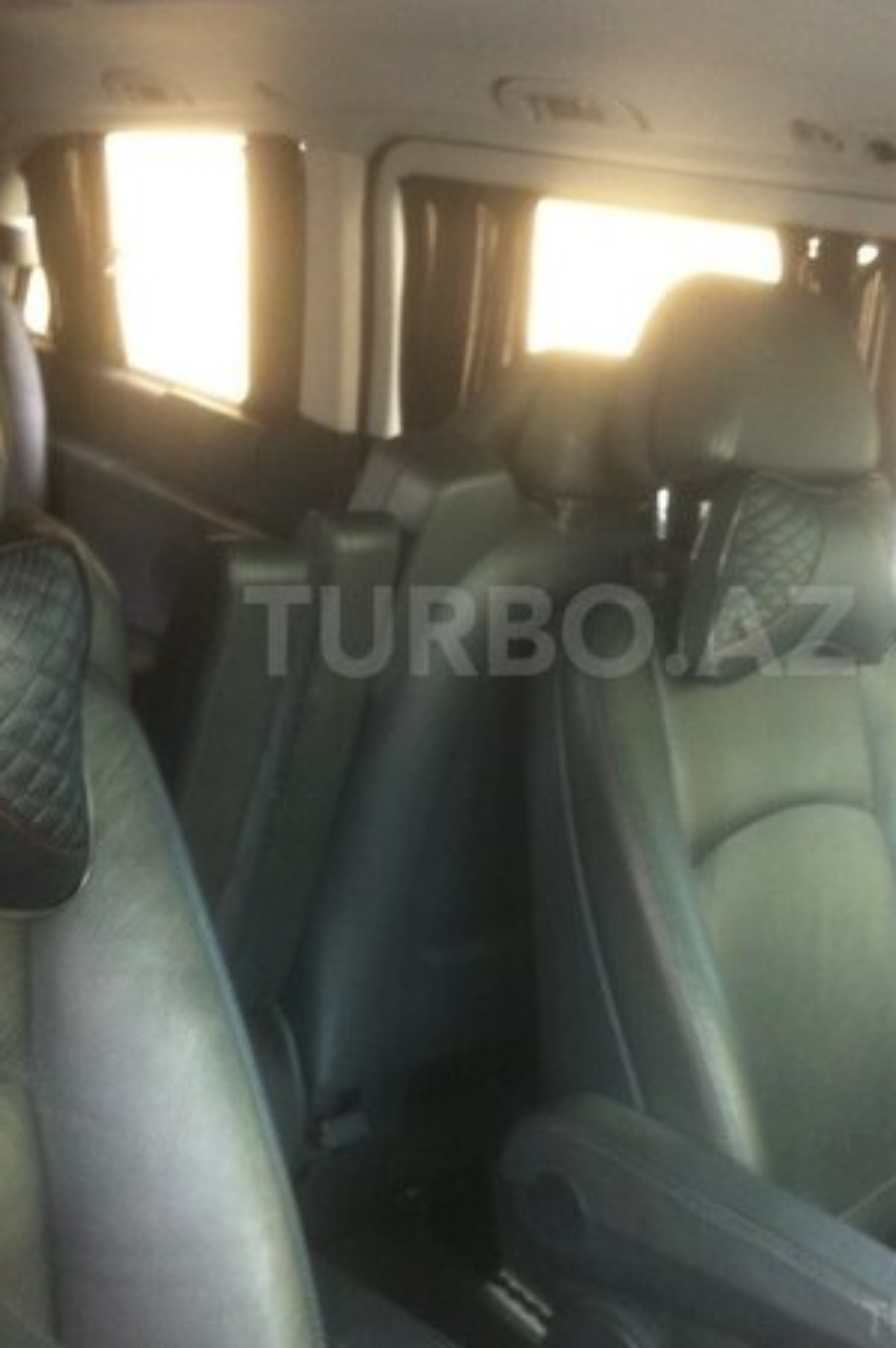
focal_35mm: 40
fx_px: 1496
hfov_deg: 33.2
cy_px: 631
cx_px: 550
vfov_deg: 48.5
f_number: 2.8
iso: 160
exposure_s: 1/15
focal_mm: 3.85
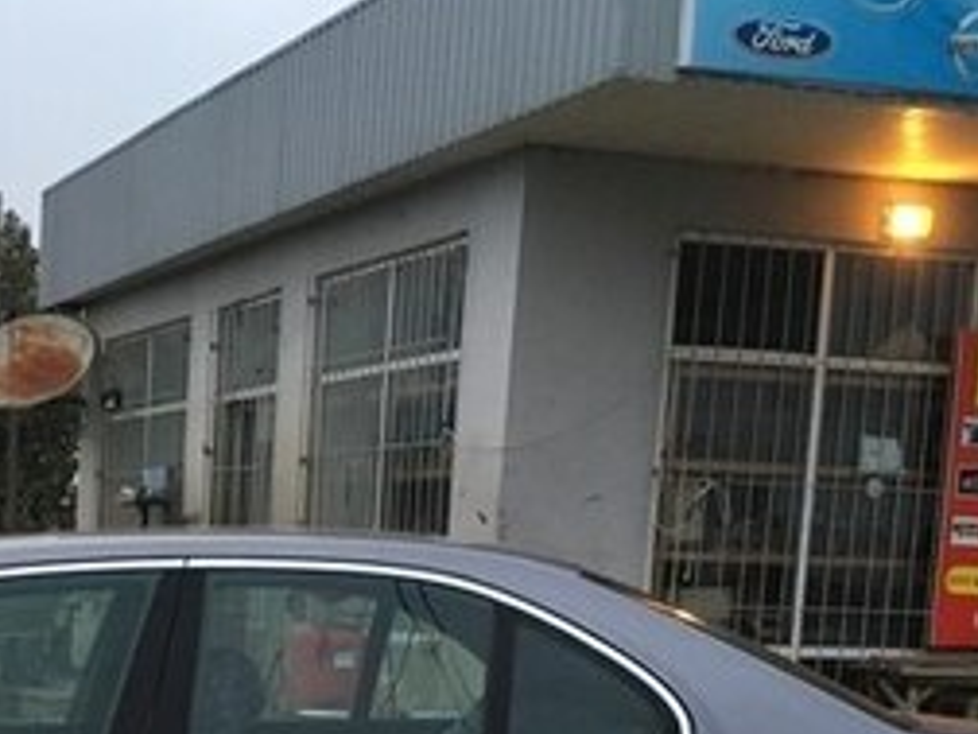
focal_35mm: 76
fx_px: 2147
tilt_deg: -7.6
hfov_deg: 24.5
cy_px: 864
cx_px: 4
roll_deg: -1.4
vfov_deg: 18.4
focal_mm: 4.15
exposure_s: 1/33
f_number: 2.2
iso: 160
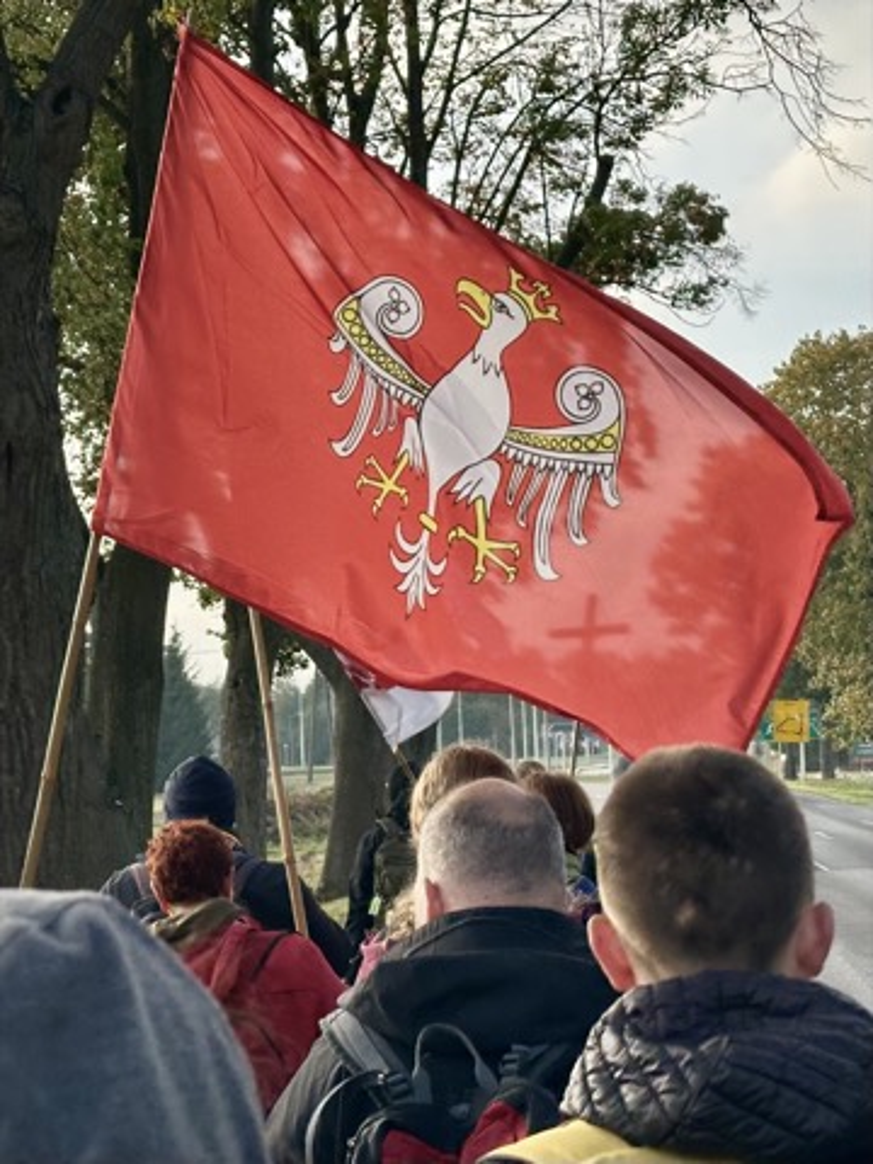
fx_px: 1614
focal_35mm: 48
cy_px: 582
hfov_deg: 30.3
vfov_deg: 39.7
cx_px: 436
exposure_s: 1/1667
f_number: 1.78
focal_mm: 6.86
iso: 64
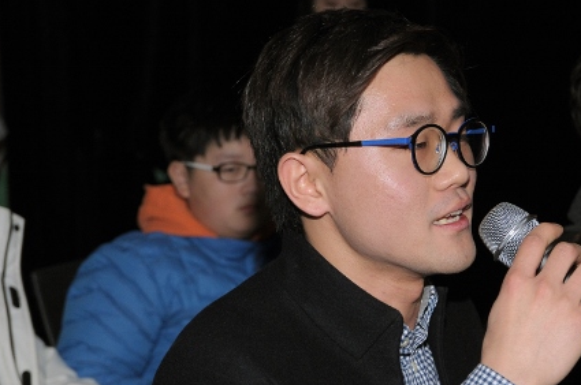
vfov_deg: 12.1
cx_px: 417
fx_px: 1821
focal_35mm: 113
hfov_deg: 18.0
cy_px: 144
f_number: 4
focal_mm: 50
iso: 500
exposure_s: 1/160
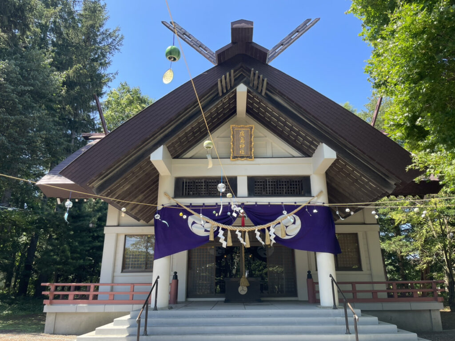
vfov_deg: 53.1
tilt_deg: +17.9
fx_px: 342
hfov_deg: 67.3
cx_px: 228
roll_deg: +1.0
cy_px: 170
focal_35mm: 26
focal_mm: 4.2
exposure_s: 1/445
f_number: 1.6
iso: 32
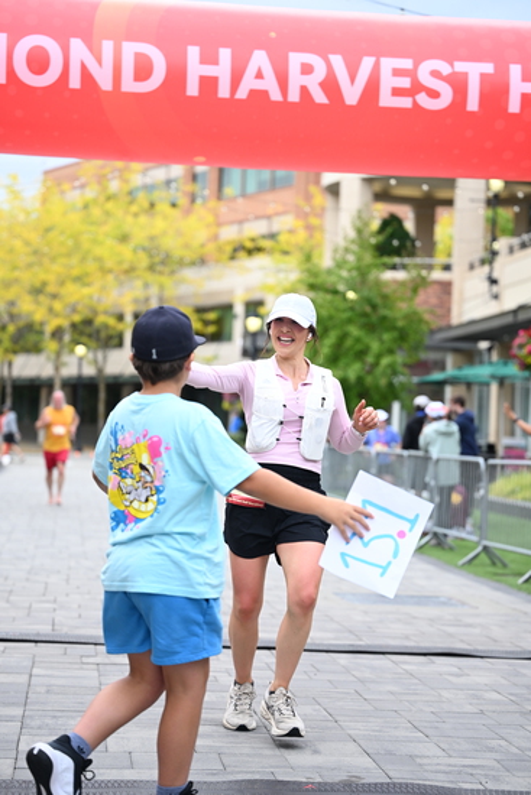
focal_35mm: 83
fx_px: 1835
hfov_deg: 16.5
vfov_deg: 24.5
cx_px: 266
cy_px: 398
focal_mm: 83
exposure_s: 1/2000
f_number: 2.8
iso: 640
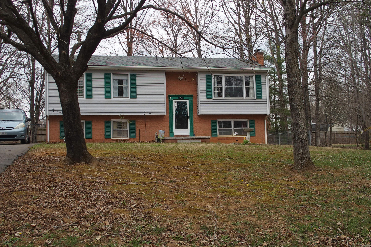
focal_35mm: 48
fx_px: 495
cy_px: 116
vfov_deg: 28.1
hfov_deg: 41.1
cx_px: 185
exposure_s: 1/320
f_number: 3.5
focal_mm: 9.8
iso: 100
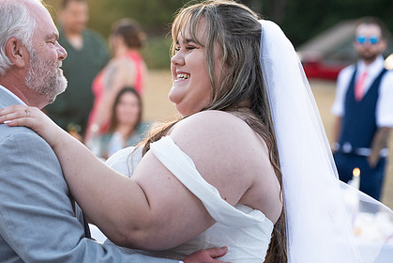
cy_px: 127
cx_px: 132
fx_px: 1617
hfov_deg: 13.8
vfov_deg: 9.3
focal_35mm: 148
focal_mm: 107
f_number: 4
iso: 1600
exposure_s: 1/500
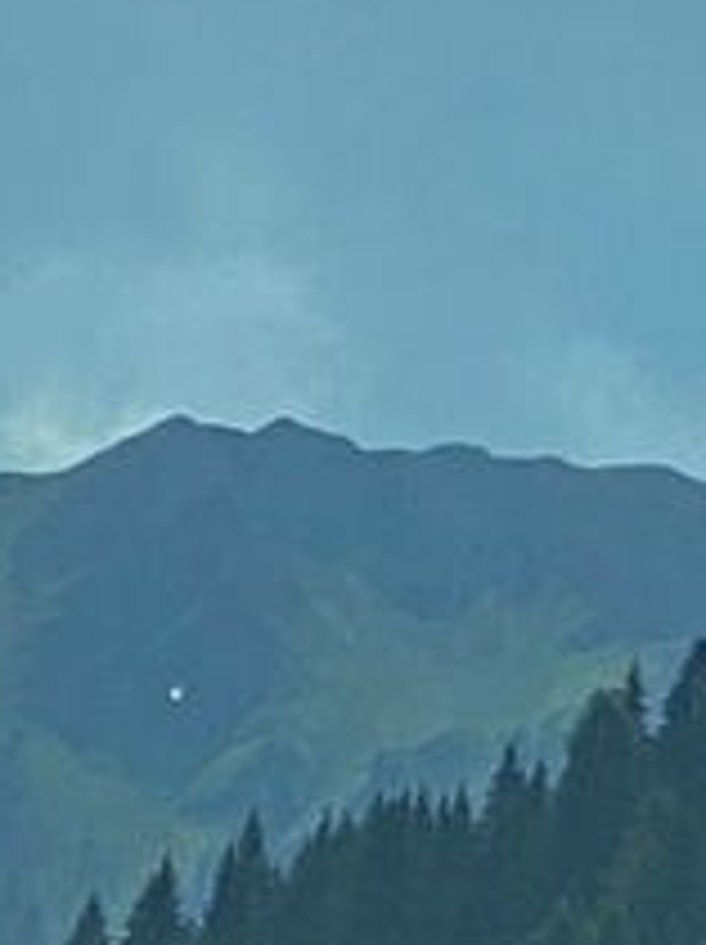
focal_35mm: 397
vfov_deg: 5.0
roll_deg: +0.8
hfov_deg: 3.7
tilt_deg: +14.7
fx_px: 10818
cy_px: -104
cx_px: 1965
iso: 20
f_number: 2
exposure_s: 1/4785
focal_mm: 6
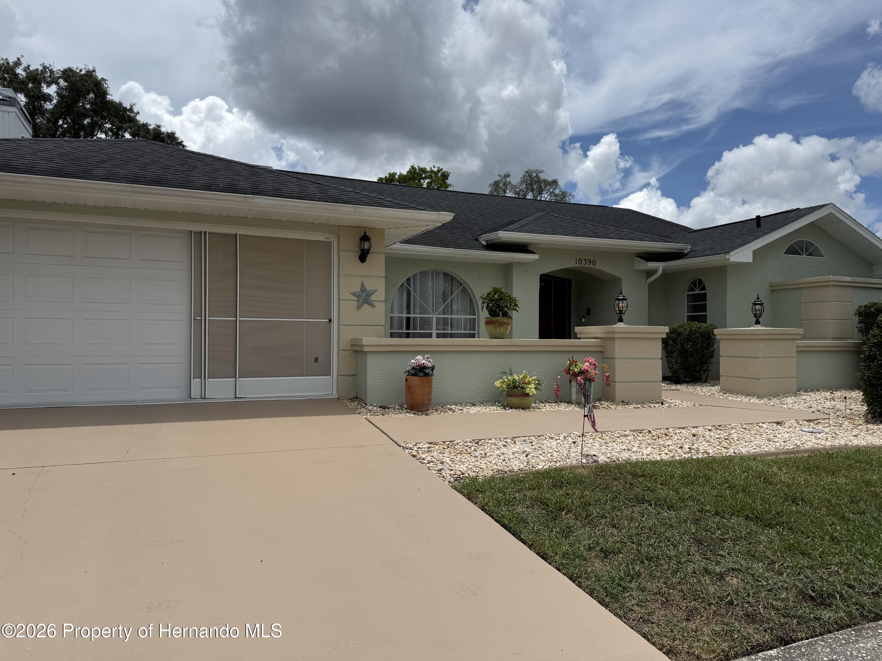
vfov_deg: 56.8
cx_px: 441
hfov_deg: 71.6
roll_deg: -0.4
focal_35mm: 24
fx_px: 612
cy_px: 330
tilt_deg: +1.9
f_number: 1.78
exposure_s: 1/10309
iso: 80
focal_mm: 6.76
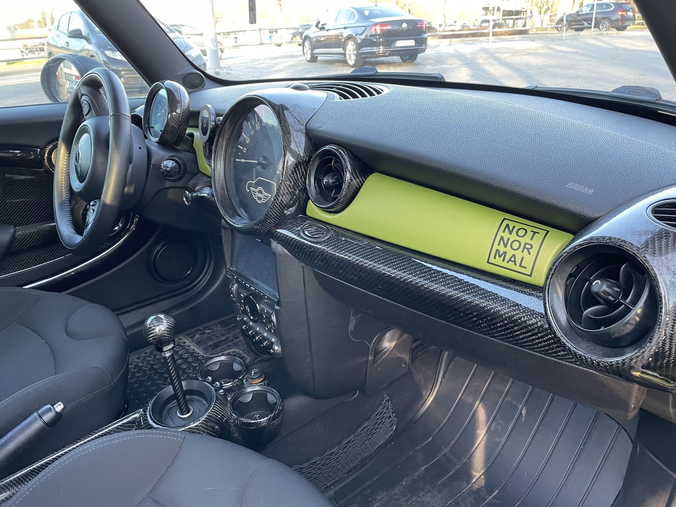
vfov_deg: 53.1
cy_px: 254
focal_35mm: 26
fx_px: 508
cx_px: 338
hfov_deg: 67.3
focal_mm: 4.2
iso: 125
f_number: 1.6
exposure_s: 1/88
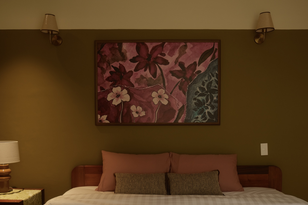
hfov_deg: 61.9
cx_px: 154
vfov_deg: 43.6
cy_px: 102
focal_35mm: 30
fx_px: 257
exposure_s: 1/60
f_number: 2.8
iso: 640
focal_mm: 20
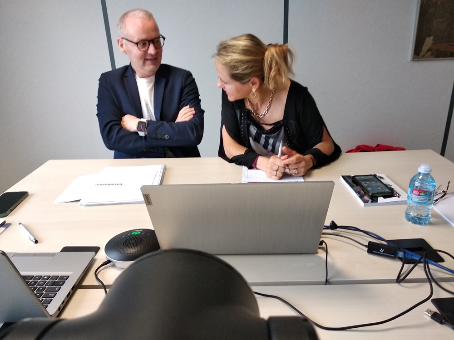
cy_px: 170
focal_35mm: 26
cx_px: 227
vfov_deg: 53.1
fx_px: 341
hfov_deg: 67.3
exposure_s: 1/50
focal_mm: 3.81
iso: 500
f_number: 2.2
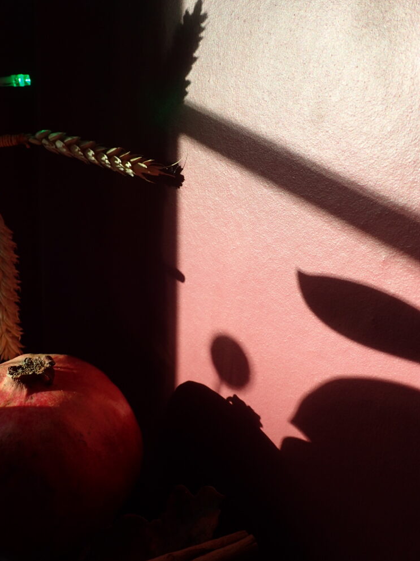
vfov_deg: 58.4
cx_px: 203
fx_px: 502
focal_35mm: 31
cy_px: 279
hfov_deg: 45.4
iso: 100
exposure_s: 1/125
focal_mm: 5.5
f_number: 3.2
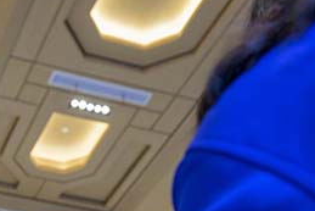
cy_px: 359
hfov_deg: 21.9
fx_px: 779
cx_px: -12
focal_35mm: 89
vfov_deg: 14.0
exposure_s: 1/250
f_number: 5
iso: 5000
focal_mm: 24
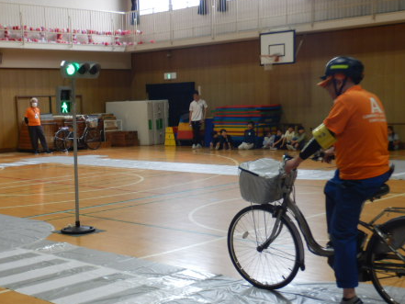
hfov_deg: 33.1
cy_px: 199
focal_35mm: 58
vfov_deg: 25.1
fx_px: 679
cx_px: 167
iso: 160
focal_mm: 7.2
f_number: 4.2
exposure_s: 1/30
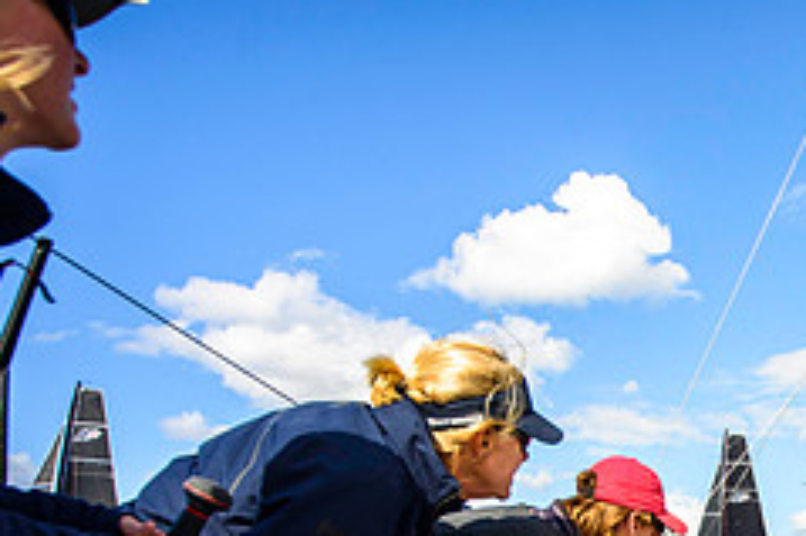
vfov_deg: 30.2
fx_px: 850
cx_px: 809
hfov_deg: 43.4
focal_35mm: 38
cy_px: 632
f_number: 6.3
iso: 400
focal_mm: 15
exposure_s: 1/1250
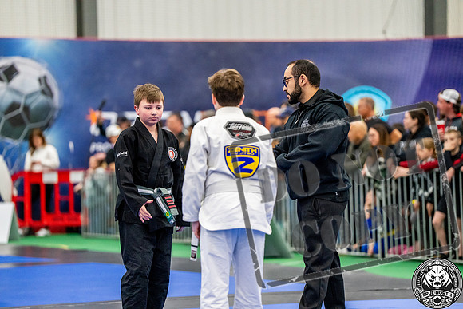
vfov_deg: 8.2
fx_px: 2148
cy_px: 154
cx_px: 232
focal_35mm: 167
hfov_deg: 12.3
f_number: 2.8
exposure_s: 1/500
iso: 5000
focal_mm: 167
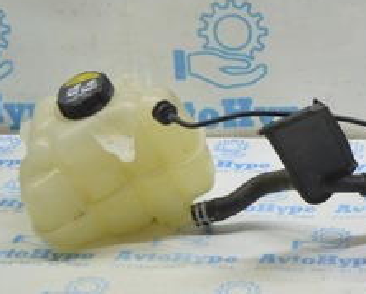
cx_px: 364
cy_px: 116
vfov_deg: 15.2
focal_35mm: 101
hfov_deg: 18.4
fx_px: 1099
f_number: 4
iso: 400
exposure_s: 1/50
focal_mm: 25
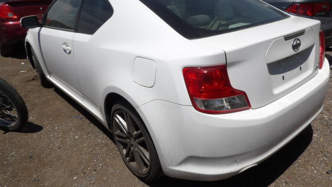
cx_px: 171
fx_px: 238
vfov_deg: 42.9
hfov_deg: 69.8
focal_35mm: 27
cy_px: 93
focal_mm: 4.3
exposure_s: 1/728
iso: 100
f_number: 7.4
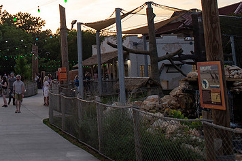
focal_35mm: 54
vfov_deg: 24.0
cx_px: 14
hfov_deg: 34.4
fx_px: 362
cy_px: 3
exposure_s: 1/200
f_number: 4
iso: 200
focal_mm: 24
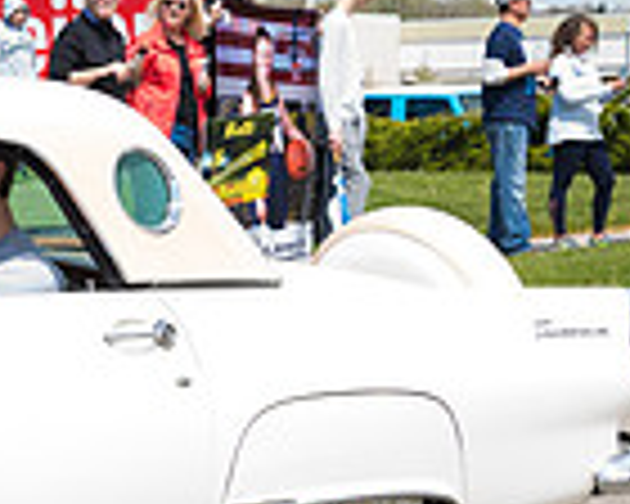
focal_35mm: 136
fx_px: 2536
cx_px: -310
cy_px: 385
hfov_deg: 13.4
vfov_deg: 11.3
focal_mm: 35
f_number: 7.1
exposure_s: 1/800
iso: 1000
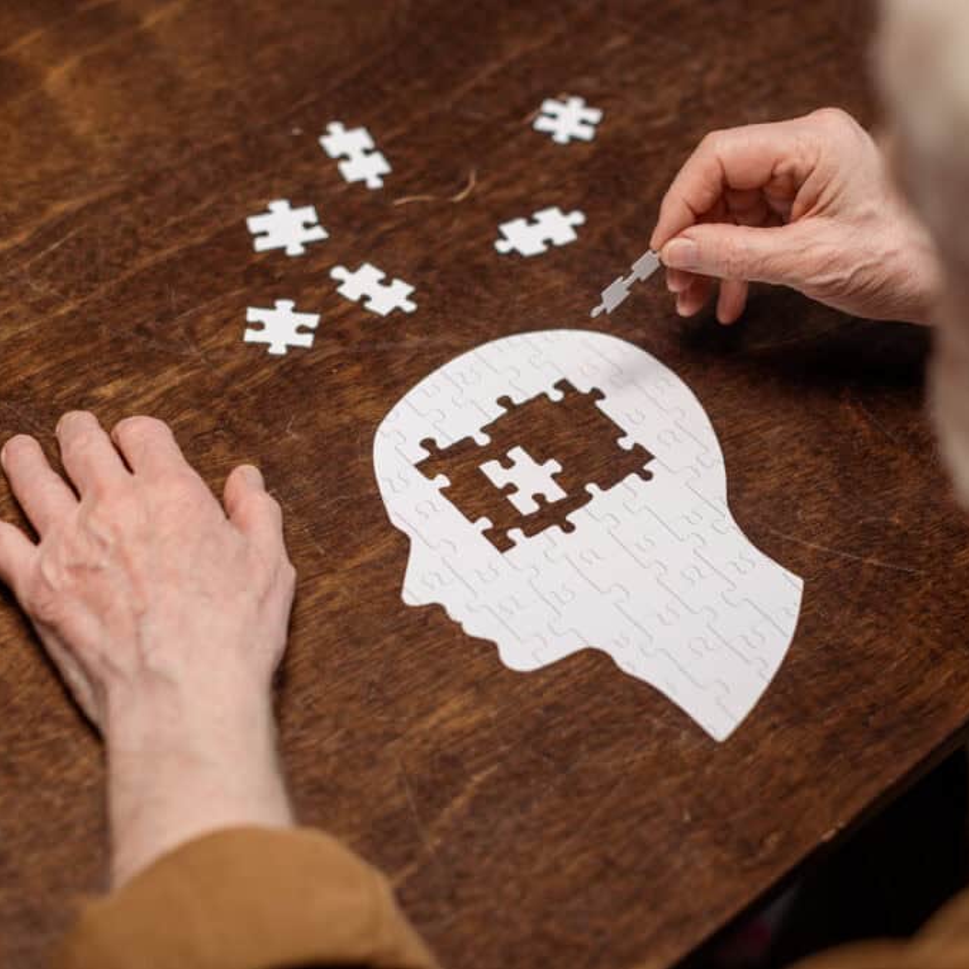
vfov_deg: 26.9
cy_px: 485
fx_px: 2027
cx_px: 543
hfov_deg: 26.9
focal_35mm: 64
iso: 100
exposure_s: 1/200
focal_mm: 50
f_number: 2.8
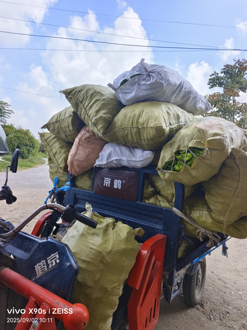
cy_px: 165
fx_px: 219
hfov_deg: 58.9
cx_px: 124
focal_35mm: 23
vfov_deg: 73.9
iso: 71
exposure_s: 1/284
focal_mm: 5.5
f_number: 1.75
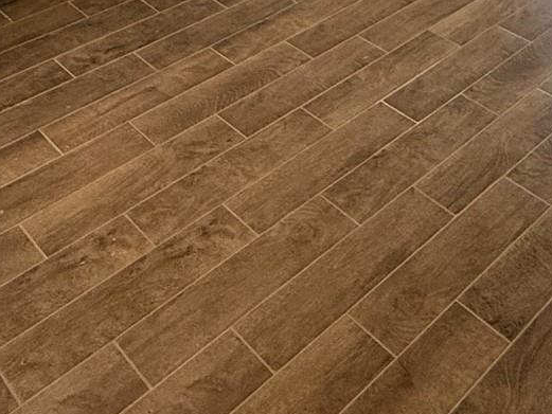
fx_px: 877
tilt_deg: -3.6
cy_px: -392
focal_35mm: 55
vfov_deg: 18.5
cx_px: 380
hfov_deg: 34.5
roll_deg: -0.8
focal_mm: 2.22
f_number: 2.2
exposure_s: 1/120
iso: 100
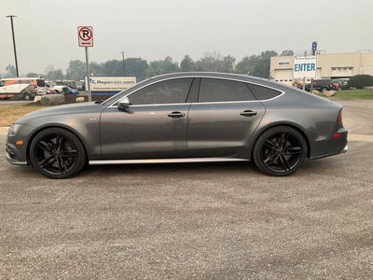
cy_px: 140
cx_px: 186
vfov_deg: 48.2
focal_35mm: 29
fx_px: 312
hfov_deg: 61.7
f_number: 1.8
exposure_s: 1/978
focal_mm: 3
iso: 25
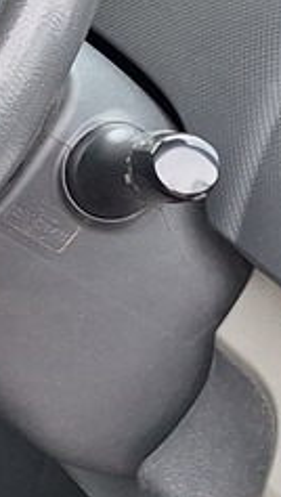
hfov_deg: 6.8
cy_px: 138
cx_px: -694
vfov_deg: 14.1
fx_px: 2006
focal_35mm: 152
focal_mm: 5.54
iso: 40
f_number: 1.8
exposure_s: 1/152
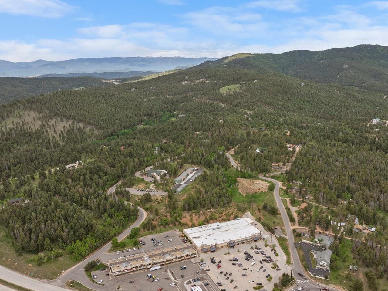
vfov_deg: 46.5
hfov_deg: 59.8
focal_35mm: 30
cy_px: 177
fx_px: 336
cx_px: 216
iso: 180
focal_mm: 12.29
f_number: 2.8
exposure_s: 1/1600
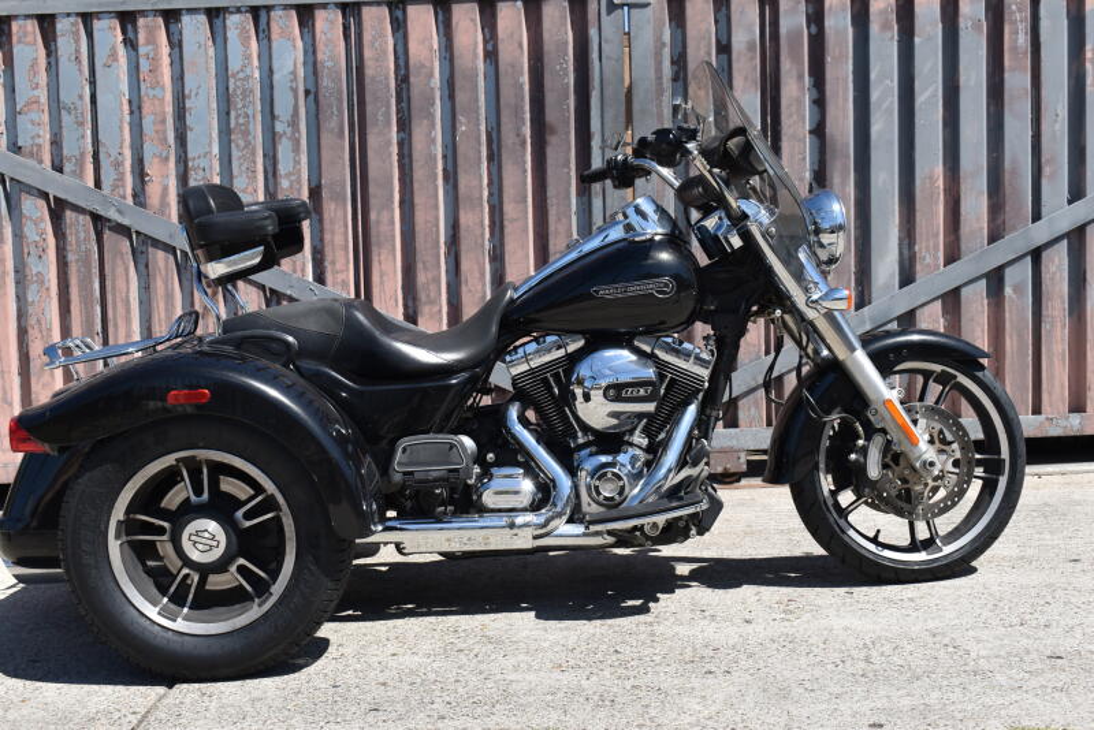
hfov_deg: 38.9
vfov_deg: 26.5
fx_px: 1550
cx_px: 547
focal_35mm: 51
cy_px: 365
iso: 100
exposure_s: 1/320
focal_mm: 34
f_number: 9
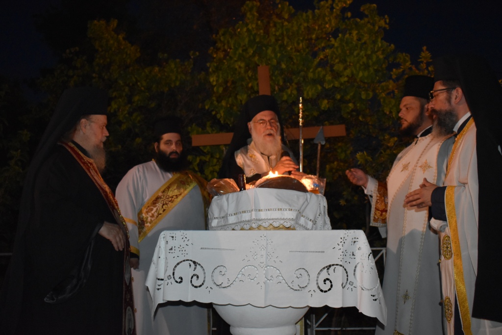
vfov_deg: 40.0
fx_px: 460
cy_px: 168
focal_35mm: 33
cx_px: 251
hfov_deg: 57.2
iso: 2500
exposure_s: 1/60
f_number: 3.8
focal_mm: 22
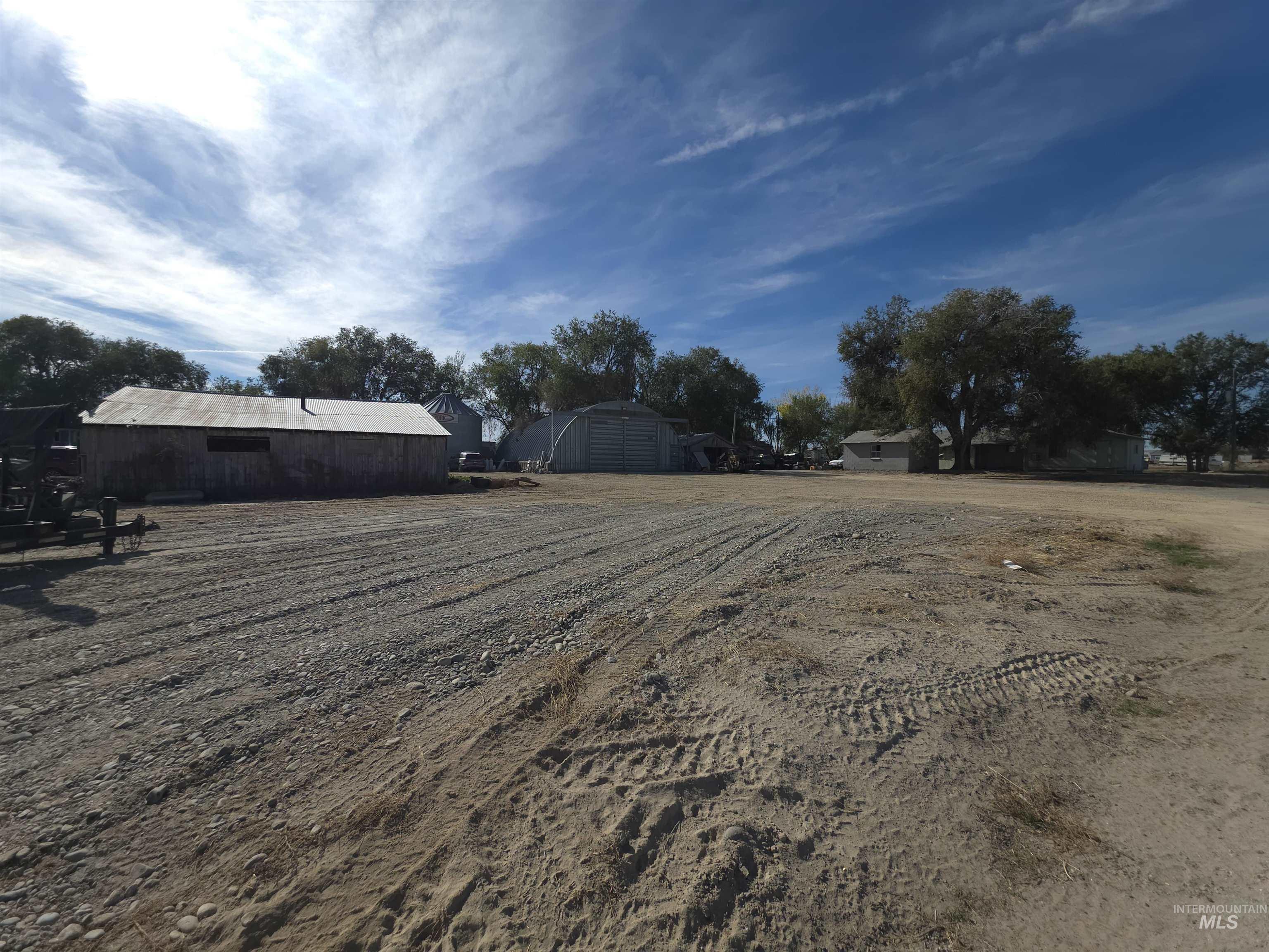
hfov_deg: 106.2
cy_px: 476
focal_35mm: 13
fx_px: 477
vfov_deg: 89.9
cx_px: 634
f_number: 1.9
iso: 20
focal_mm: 2.2
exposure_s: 1/1232
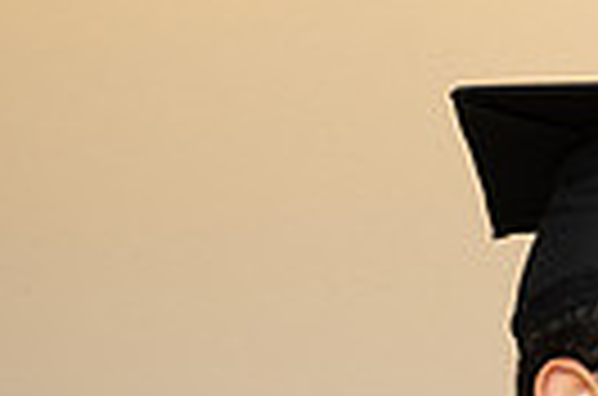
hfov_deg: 8.0
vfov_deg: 5.4
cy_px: 924
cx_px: 1299
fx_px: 4043
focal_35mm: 244
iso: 1000
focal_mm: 46
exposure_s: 1/125
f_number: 5
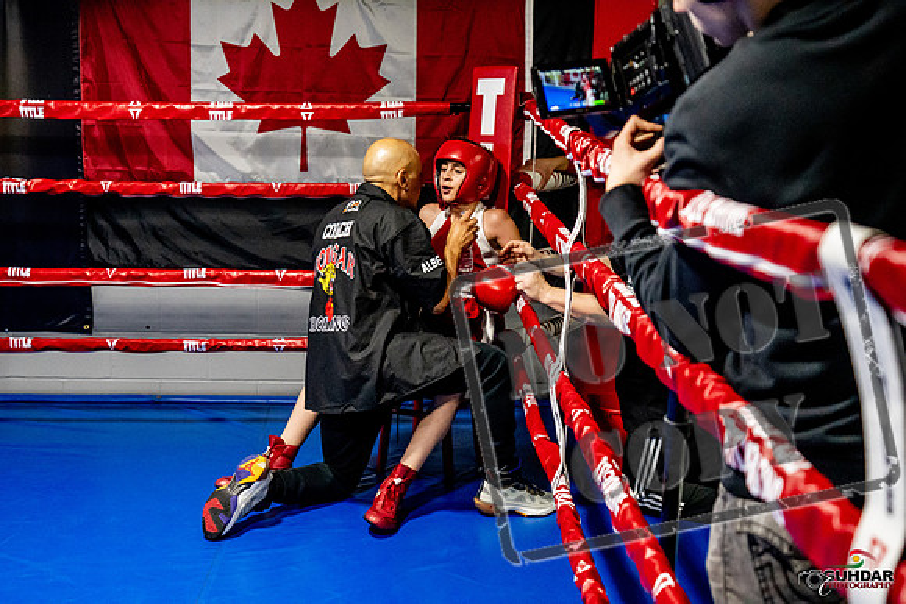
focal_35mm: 52
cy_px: 302
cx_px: 453
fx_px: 1309
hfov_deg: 38.2
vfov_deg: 26.0
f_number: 2.8
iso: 5000
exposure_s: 1/800
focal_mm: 35
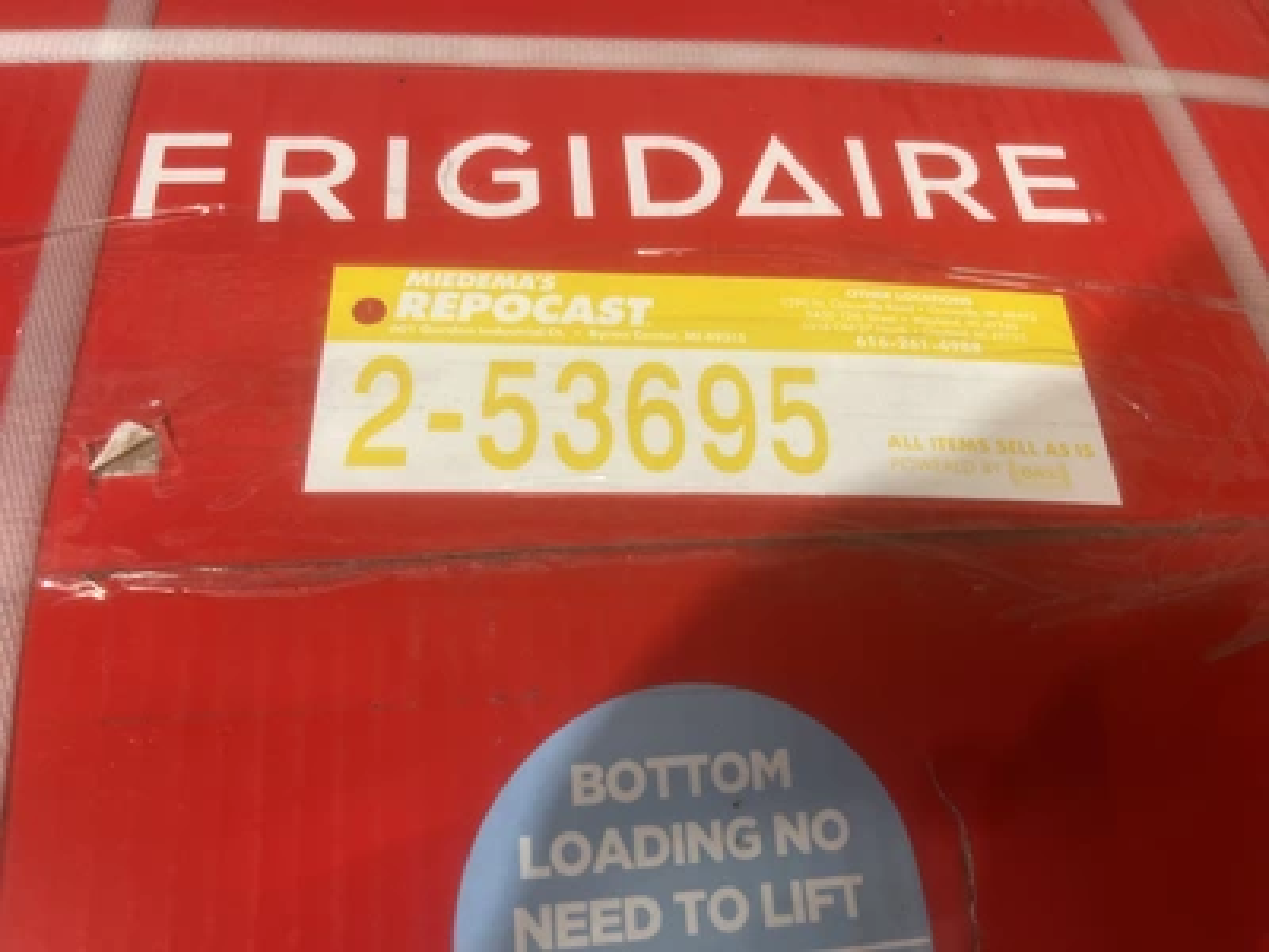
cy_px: 476
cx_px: 634
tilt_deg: -64.0
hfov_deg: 67.3
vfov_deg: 53.1
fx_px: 953
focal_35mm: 26
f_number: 1.6
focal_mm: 5.1
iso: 80
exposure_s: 1/60
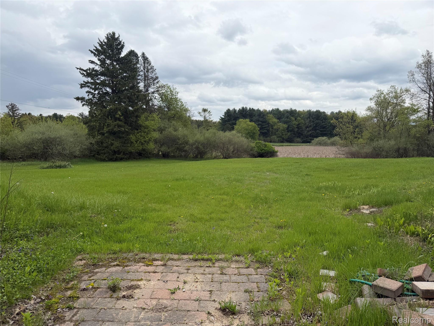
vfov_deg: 56.8
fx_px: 301
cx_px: 217
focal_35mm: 24
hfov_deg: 71.6
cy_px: 163
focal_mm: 6.76
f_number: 1.78
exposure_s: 1/2169
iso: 80
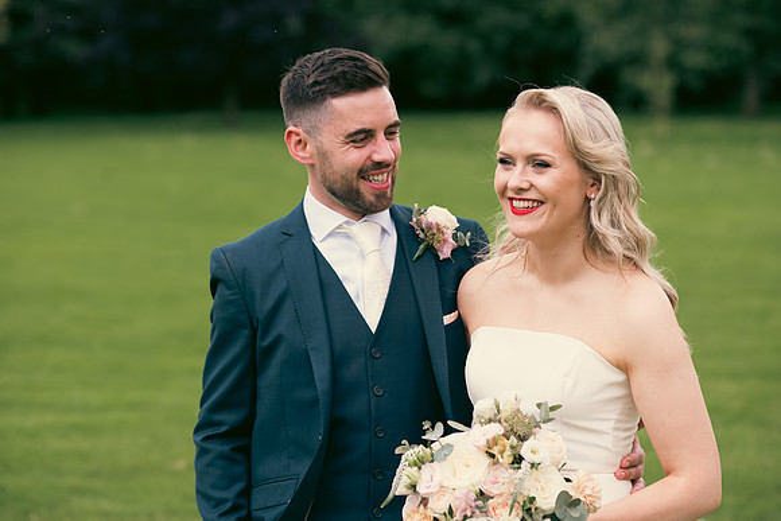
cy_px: 260
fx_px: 2170
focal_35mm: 100
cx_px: 390
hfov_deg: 20.4
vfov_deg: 13.7
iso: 160
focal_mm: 100
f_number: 3.5
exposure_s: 1/320
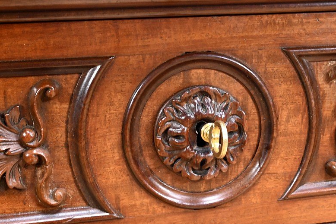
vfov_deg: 17.7
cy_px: 156
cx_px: 209
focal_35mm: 77
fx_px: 719
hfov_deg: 26.2
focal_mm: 50
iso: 1250
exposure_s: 1/5
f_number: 16
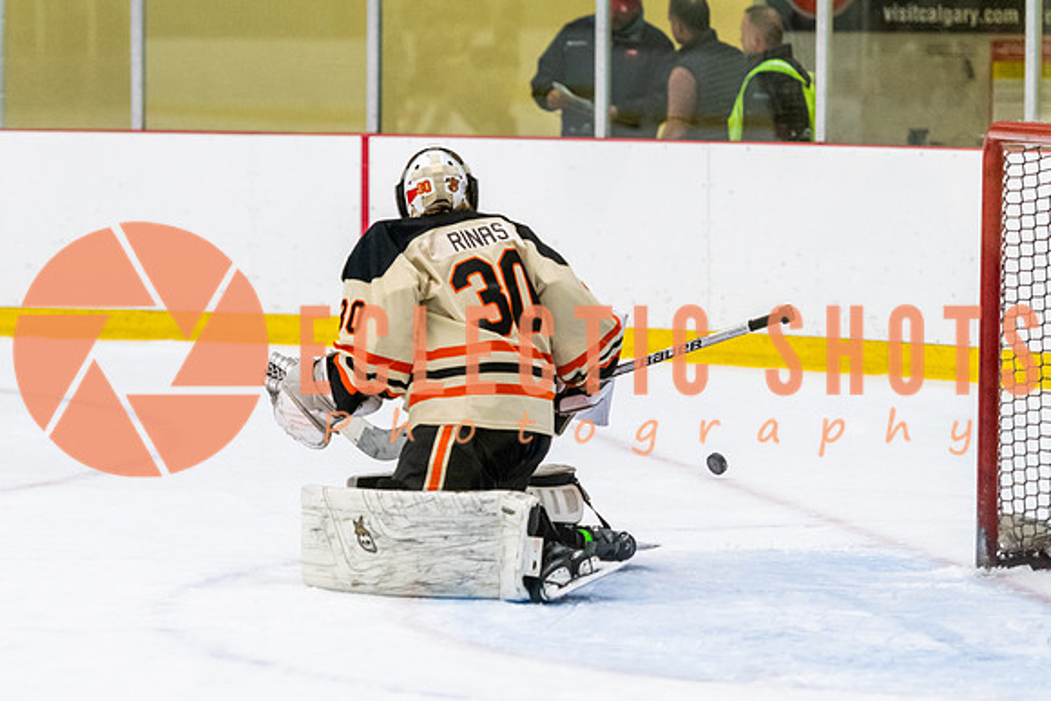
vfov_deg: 7.7
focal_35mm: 177
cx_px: 454
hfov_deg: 11.6
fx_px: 5183
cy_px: 351
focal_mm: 122
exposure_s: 1/640
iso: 3200
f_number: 2.8
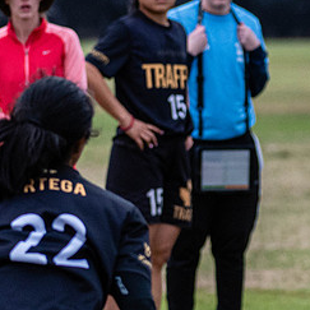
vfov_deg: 1.8
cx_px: 576
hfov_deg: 1.8
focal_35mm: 953
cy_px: 262
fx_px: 9656
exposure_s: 1/1000
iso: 1000
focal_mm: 200
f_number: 4
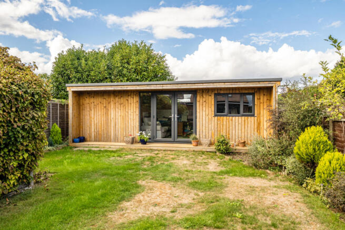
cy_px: 115
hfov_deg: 73.7
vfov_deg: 53.2
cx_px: 172
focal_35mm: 24
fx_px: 230
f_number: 8
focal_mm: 16
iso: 400
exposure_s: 1/320
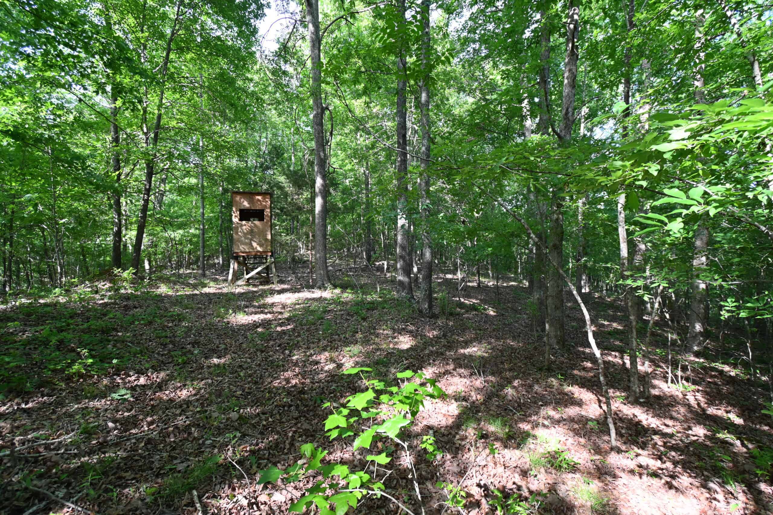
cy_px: 258
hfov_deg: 100.4
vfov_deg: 77.3
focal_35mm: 15
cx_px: 386
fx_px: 322
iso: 400
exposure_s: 1/160
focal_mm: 10
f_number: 4.5
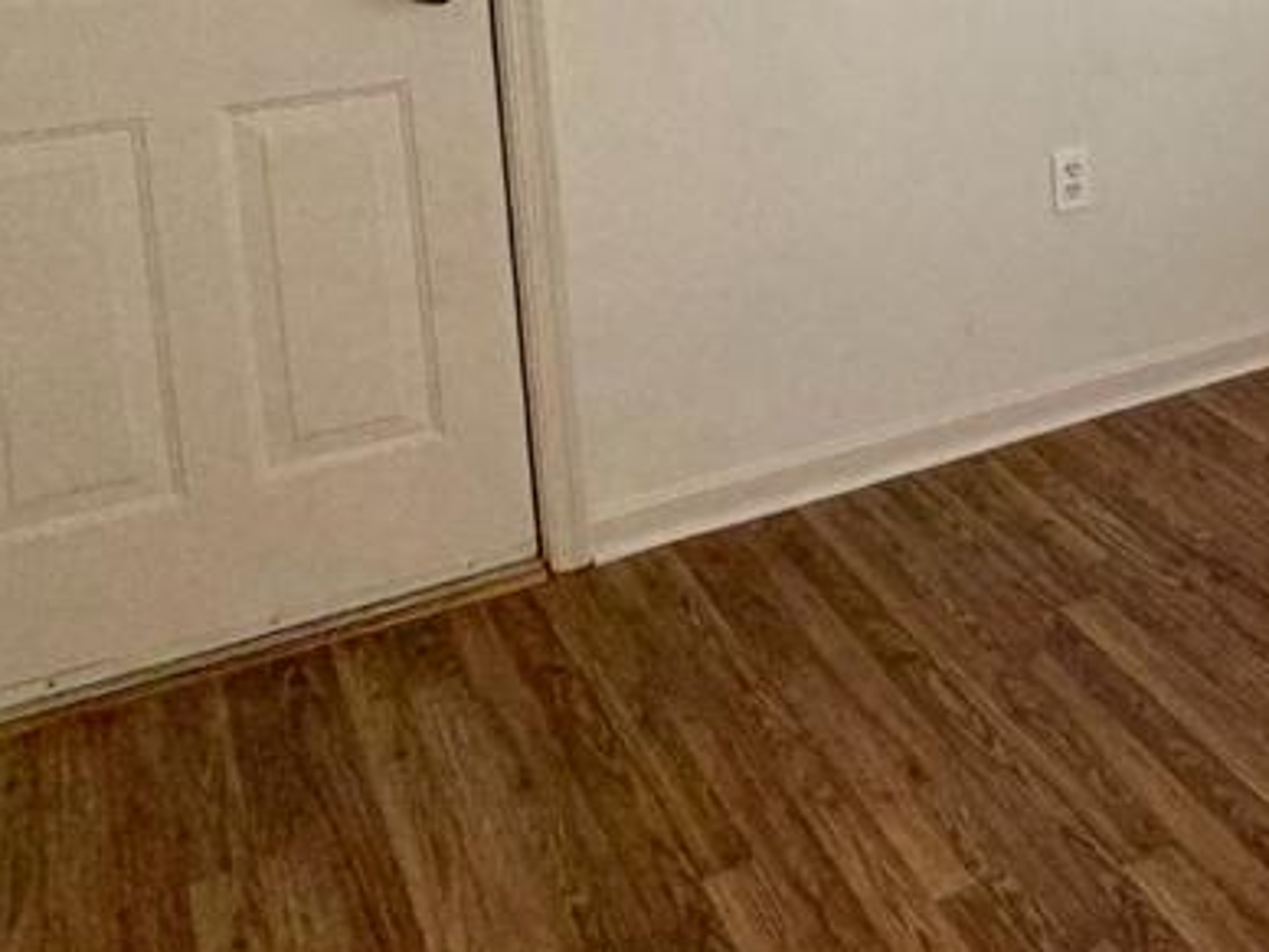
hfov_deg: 29.9
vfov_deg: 25.7
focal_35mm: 52
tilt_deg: -7.8
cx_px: 1619
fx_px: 1906
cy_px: -121
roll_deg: +0.4
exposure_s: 1/60
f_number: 2.2
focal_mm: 2.22
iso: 200
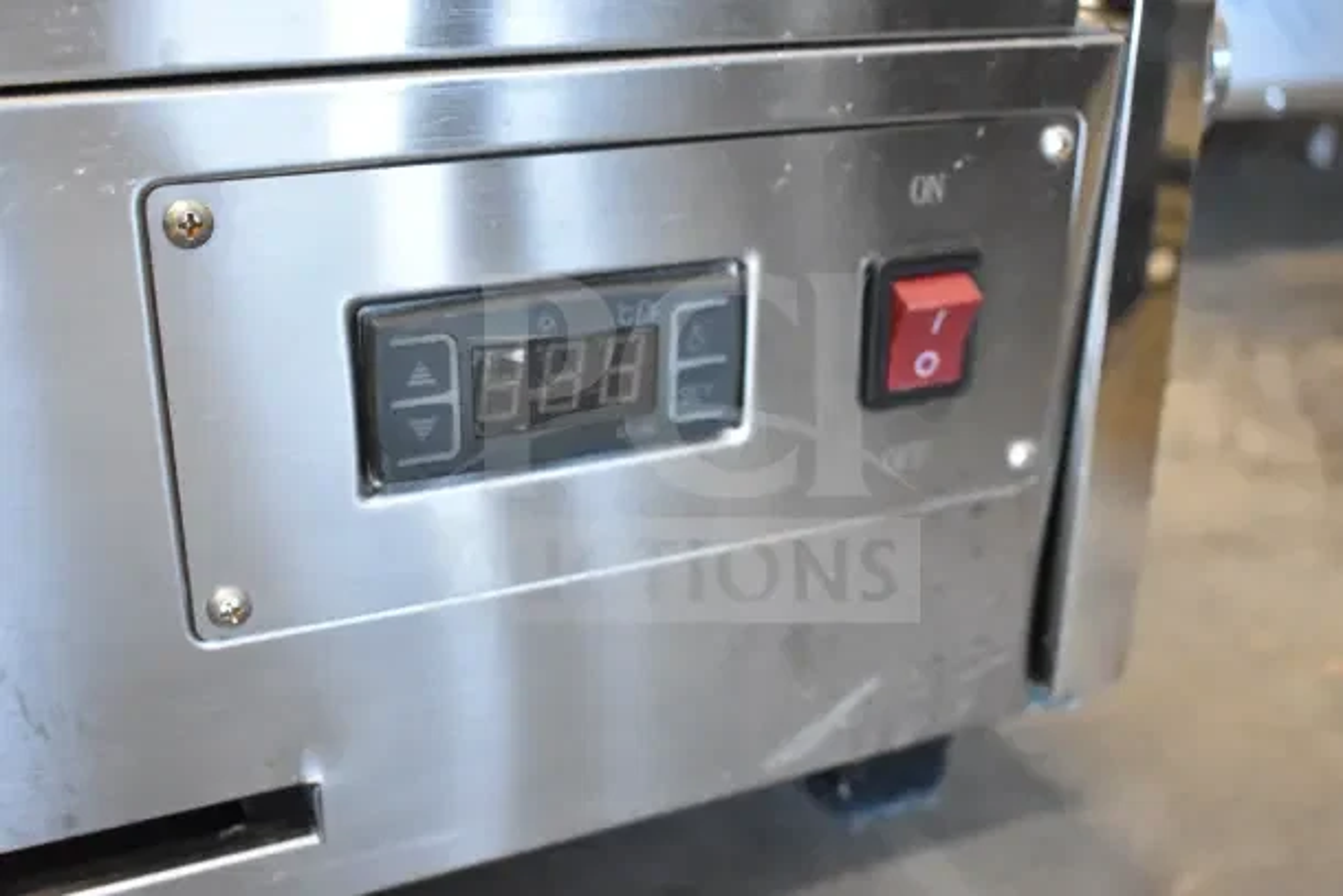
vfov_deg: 33.0
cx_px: 672
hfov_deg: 47.9
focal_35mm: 40
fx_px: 1511
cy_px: 448
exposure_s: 1/80
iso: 6400
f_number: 4.2
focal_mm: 27
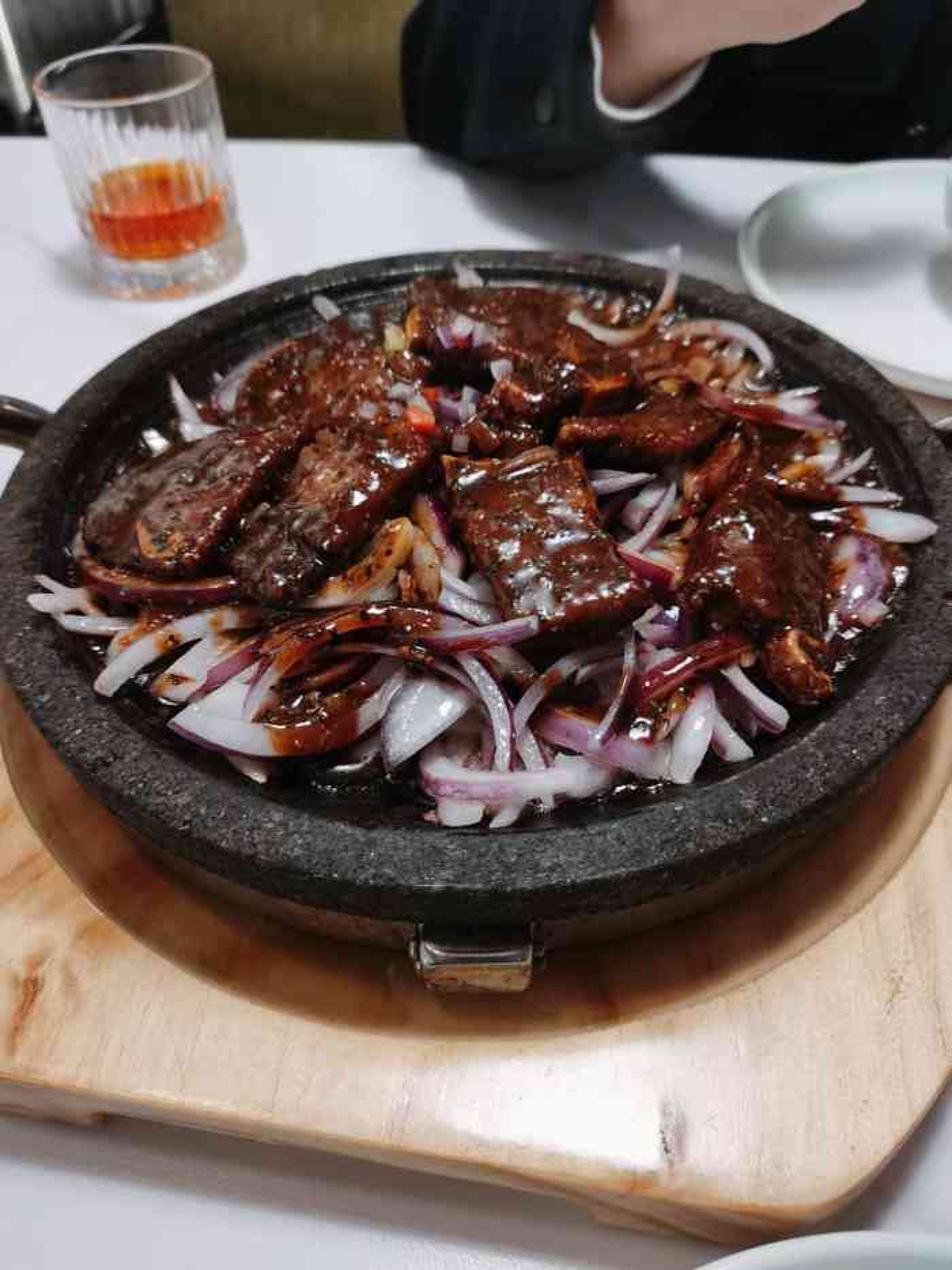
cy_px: 635
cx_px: 476
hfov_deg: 53.1
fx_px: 953
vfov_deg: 67.3
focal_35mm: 26
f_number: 1.8
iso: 336
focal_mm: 5.58
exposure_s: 1/50
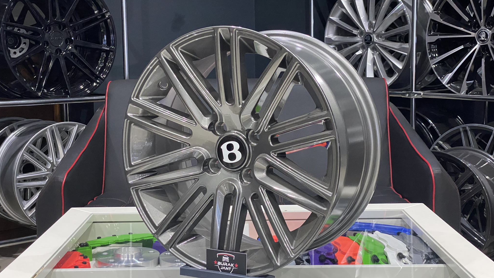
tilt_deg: -6.7
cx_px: 247
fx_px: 747
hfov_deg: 36.6
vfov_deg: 21.1
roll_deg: +0.5
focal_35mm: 57
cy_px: 150
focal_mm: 6
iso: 400
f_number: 2
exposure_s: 1/50
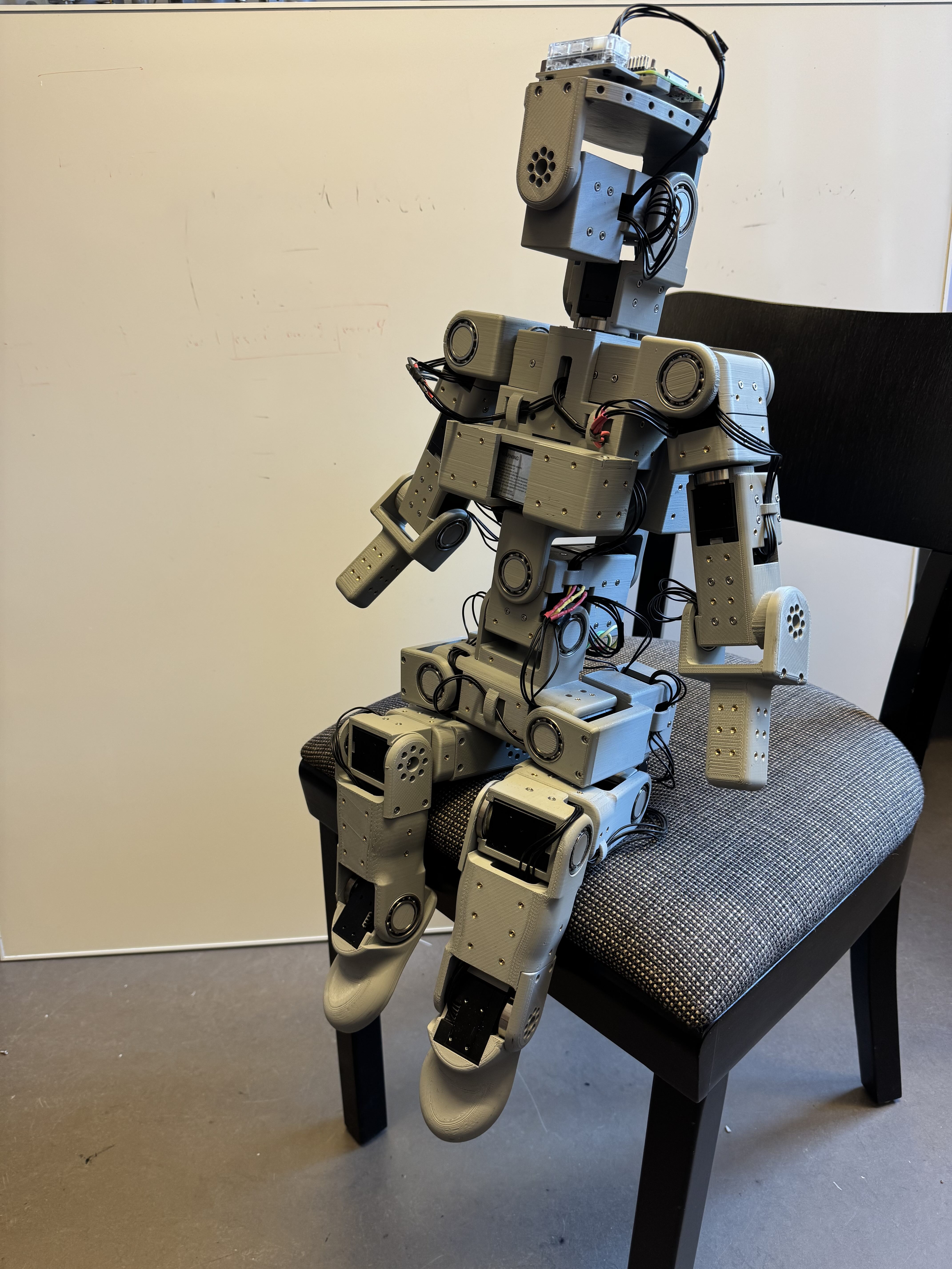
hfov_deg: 56.8
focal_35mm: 24
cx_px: 476
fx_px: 880
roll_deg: +0.7
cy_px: 634
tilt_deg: -24.4
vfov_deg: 71.6
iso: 125
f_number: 1.78
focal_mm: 6.76
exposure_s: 1/100
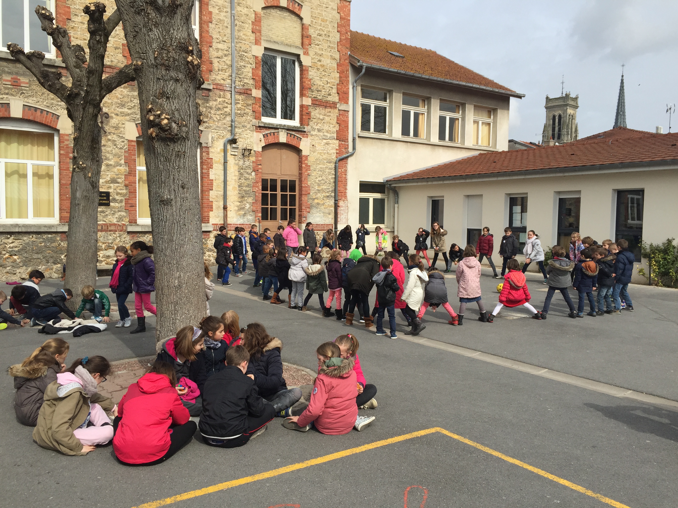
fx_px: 568
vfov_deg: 48.2
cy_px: 254
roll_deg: +0.4
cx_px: 339
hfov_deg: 61.7
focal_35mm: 29
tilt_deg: -3.5
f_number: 2.2
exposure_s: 1/2639
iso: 32
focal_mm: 4.15
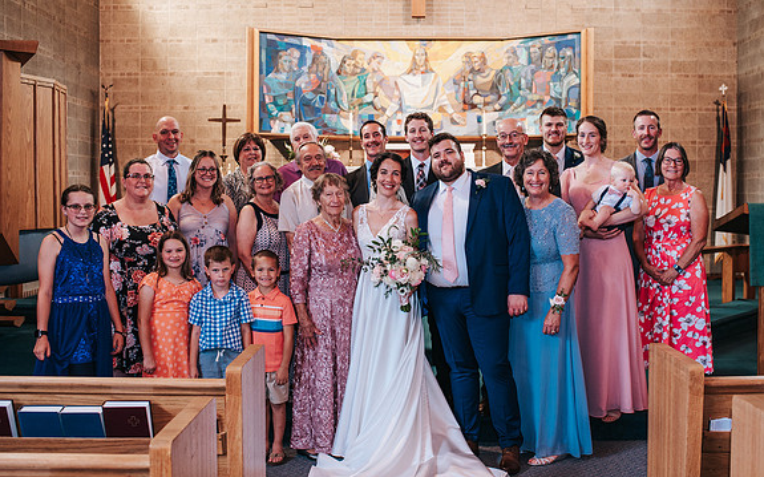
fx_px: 833
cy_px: 219
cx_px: 411
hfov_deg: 49.2
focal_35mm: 40
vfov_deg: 32.0
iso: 800
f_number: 3.2
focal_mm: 35
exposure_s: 1/125
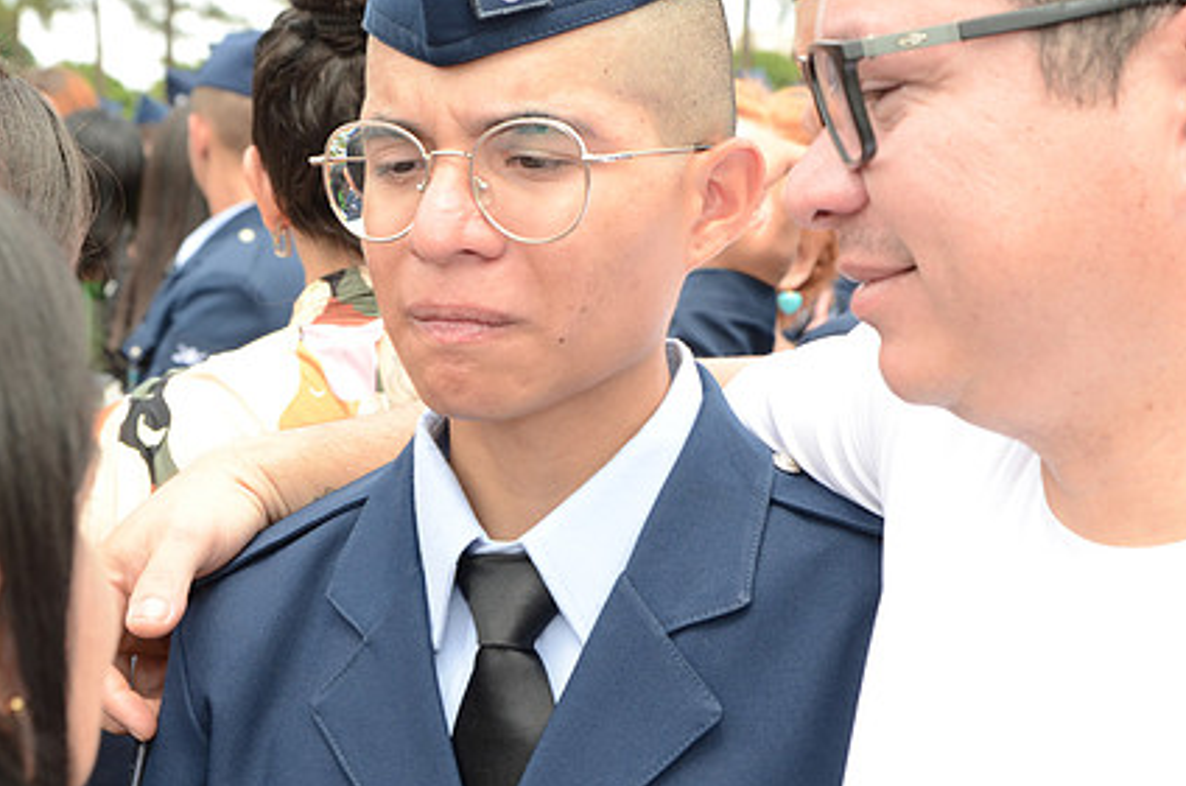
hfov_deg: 24.8
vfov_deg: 16.6
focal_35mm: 82
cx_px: 576
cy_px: 392
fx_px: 2696
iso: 320
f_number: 6.3
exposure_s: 1/250
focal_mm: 40
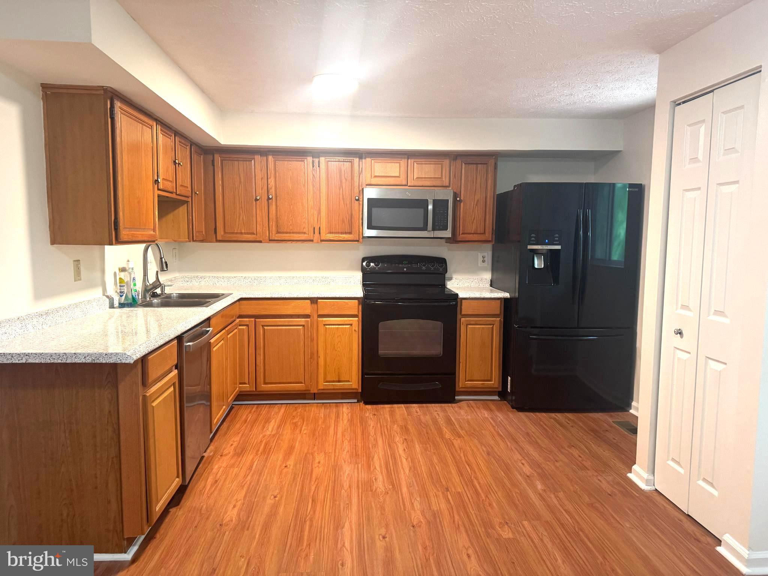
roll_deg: -0.2
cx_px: 384
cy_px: 288
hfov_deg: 71.6
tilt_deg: -5.1
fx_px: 532
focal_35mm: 24
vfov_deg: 56.8
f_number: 1.78
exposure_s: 1/60
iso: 320
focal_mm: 6.76
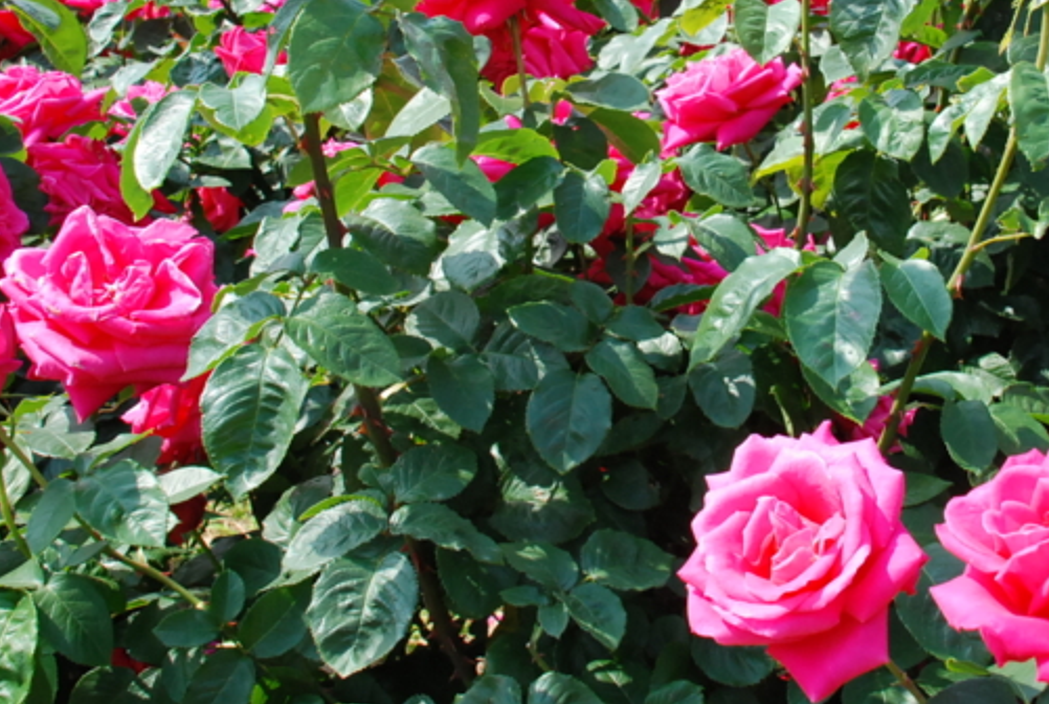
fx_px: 1956
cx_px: 676
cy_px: 241
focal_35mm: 67
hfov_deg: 29.9
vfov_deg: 20.3
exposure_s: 1/500
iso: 800
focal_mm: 28
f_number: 11
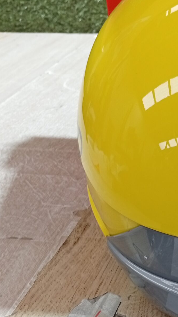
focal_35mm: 63
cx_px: 201
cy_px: 247
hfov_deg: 18.3
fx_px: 529
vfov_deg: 32.5
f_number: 1.8
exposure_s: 1/33.3
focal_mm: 3.98
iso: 180
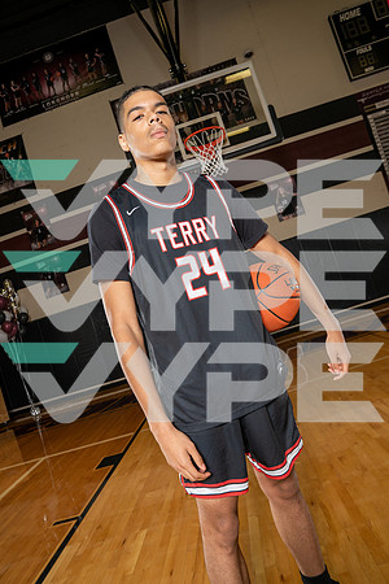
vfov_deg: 73.7
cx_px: 194
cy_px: 292
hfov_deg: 53.1
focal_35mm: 24
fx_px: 389
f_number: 5.6
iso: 320
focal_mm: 24
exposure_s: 1/250
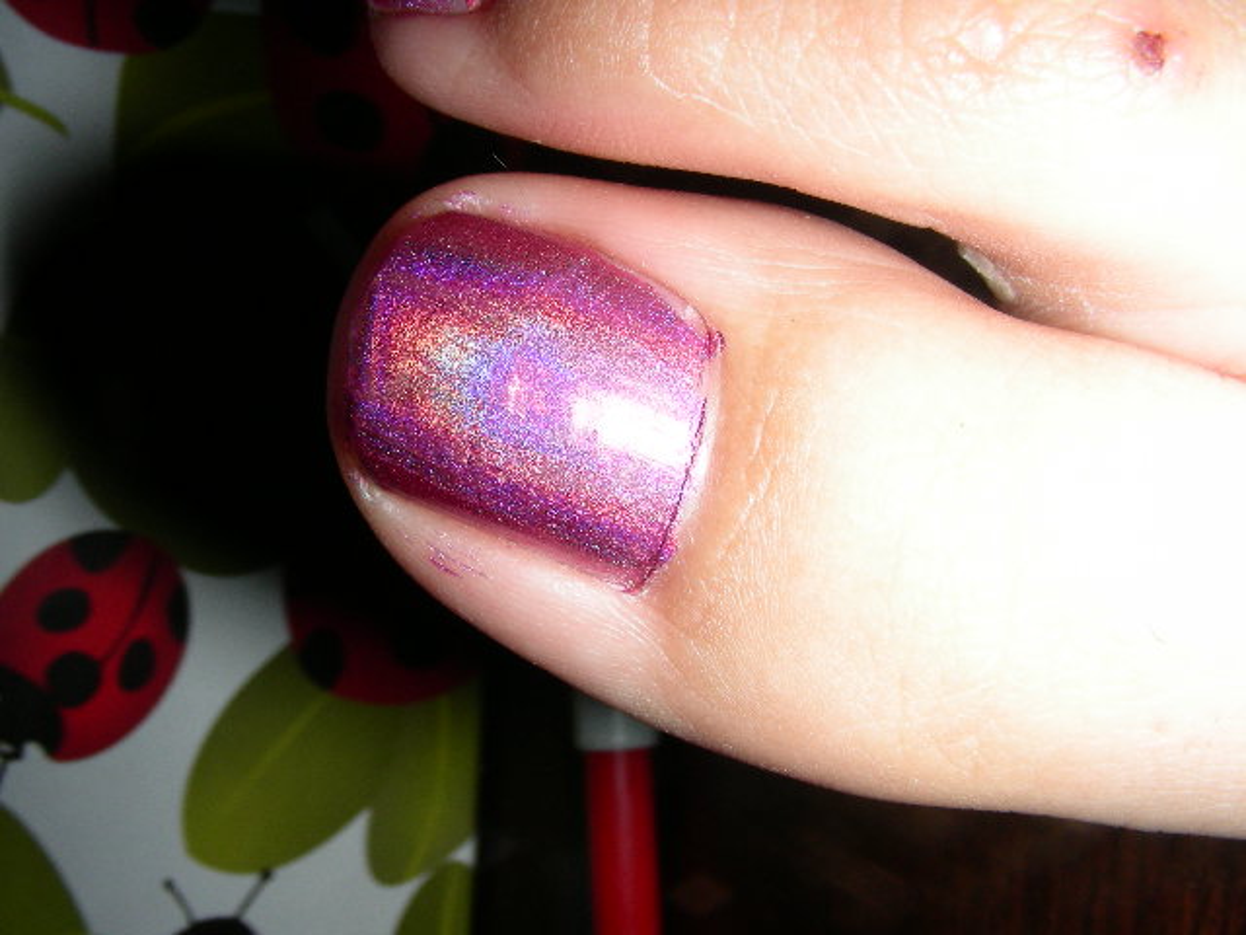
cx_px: 623
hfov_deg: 49.0
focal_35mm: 38
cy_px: 468
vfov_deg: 37.7
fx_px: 1368
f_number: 6.8
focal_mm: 6.3
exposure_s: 1/60.1
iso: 50
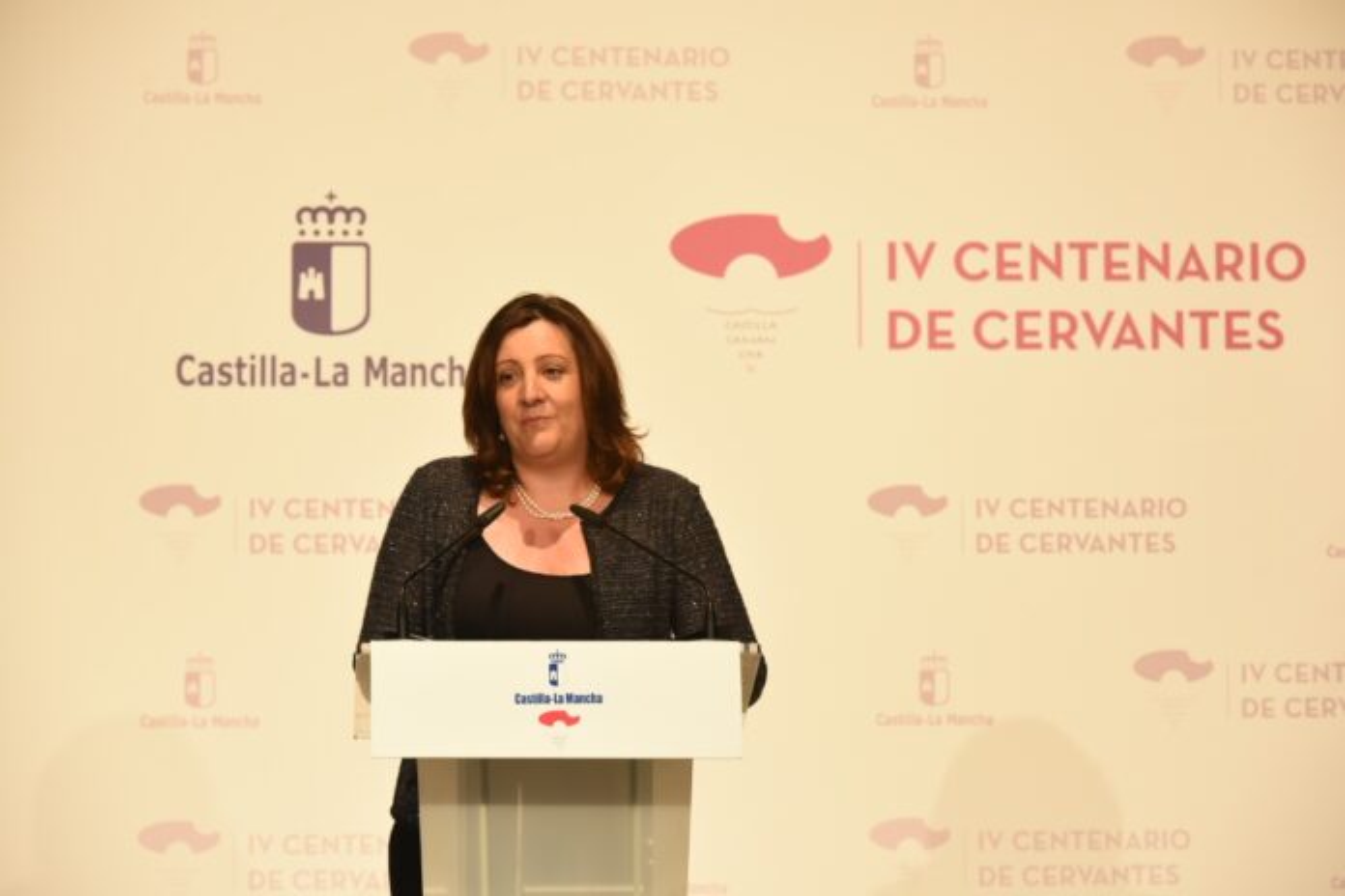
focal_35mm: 160
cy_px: 448
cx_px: 672
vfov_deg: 8.6
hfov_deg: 12.8
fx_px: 5977
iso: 2500
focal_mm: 160
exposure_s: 1/160
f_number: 7.1
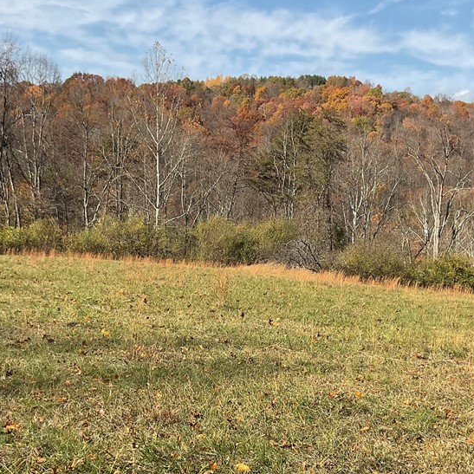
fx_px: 744
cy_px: 288
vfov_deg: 35.2
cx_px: 262
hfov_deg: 35.3
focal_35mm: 48
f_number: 1.8
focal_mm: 3
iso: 16
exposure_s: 1/1626
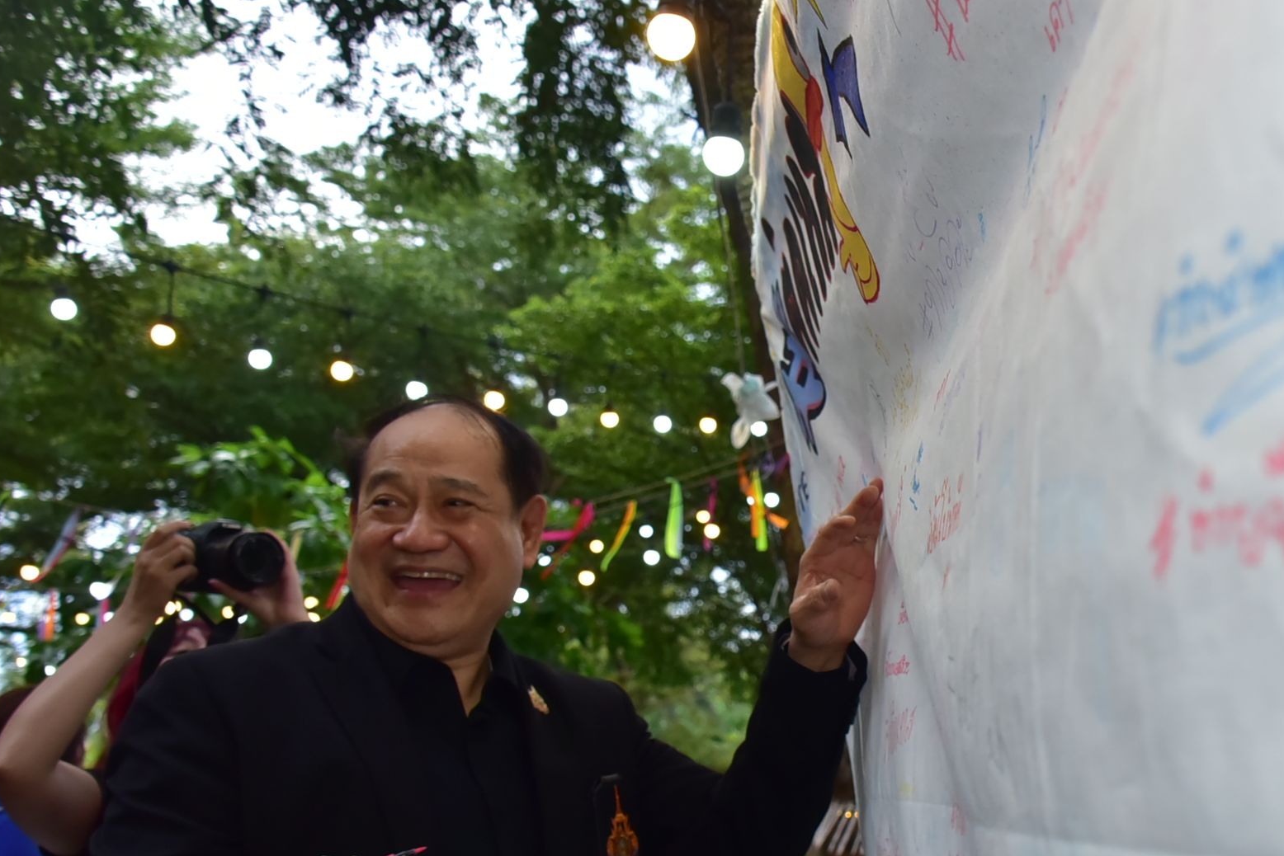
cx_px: 905
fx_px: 1605
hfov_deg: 42.7
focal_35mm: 45
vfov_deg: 29.7
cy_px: 542
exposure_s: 1/200
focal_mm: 28
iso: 1250
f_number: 5.6
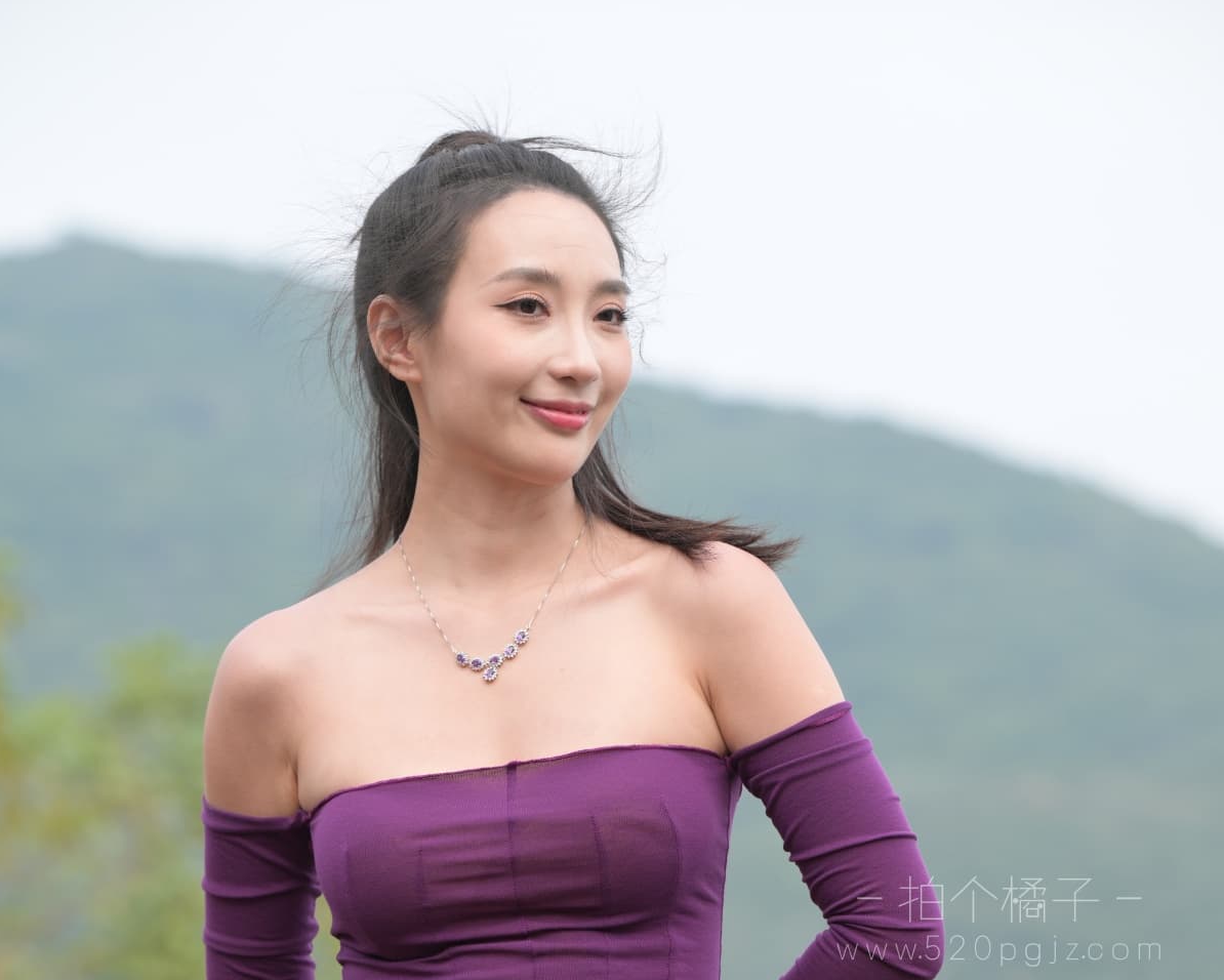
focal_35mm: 198
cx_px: 611
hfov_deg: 9.8
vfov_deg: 7.8
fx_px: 7175
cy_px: 869
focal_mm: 140
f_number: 5
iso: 160
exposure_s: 1/320
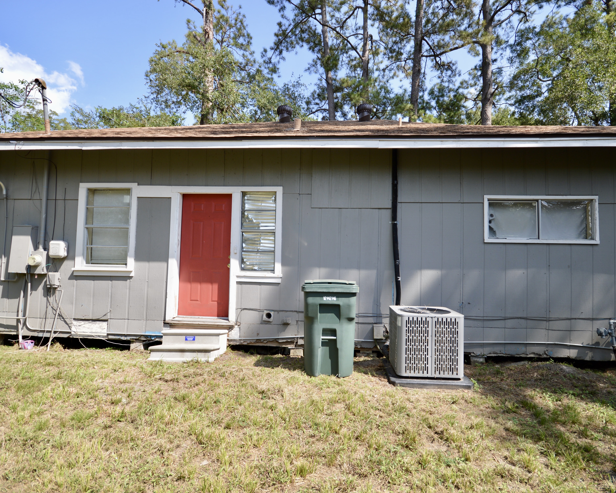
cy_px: 247
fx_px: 310
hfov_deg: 89.6
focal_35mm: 17
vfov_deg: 77.0
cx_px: 321
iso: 100
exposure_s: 1/160
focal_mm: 10
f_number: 6.3
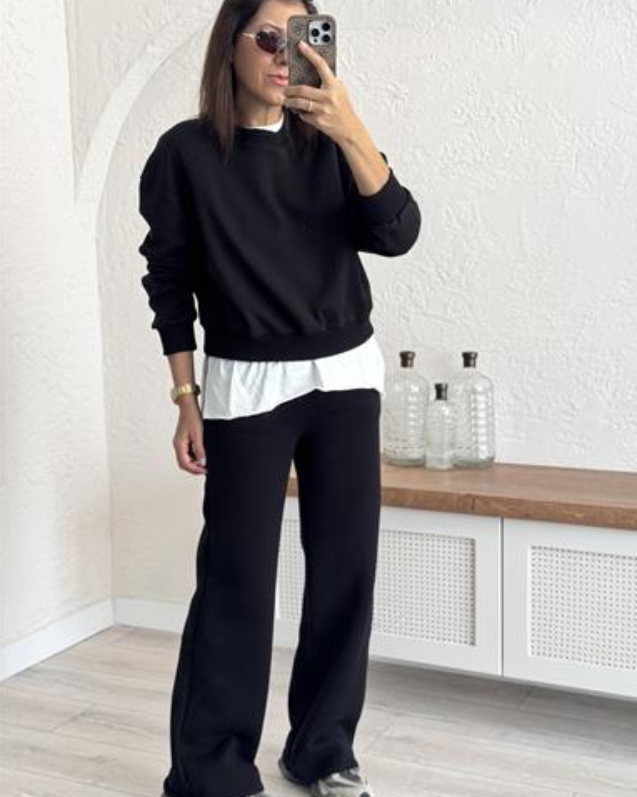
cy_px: 412
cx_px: 322
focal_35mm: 51
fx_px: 1203
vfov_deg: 36.7
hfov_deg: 29.7
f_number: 1.78
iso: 64
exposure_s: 1/133
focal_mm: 6.76
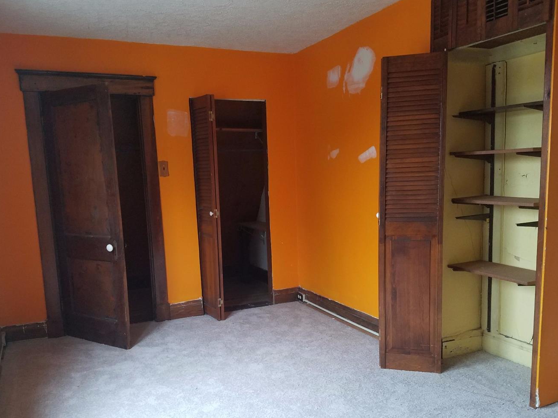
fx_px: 483
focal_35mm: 30
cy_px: 233
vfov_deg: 46.7
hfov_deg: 60.0
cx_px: 265
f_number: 1.7
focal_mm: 4.2
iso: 200
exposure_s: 1/50
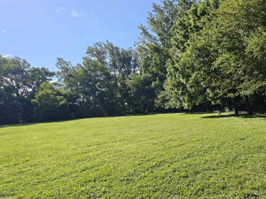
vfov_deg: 56.5
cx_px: 204
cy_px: 118
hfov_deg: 66.4
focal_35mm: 24
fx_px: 184
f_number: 2
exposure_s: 1/518
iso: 125
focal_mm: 2.3
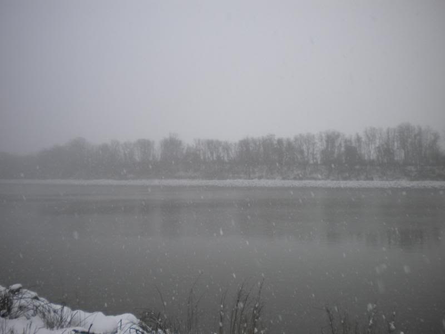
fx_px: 450
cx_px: 222
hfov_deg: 52.6
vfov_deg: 40.7
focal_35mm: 35
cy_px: 167
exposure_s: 1/169
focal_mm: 6.3
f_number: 3.1
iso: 80
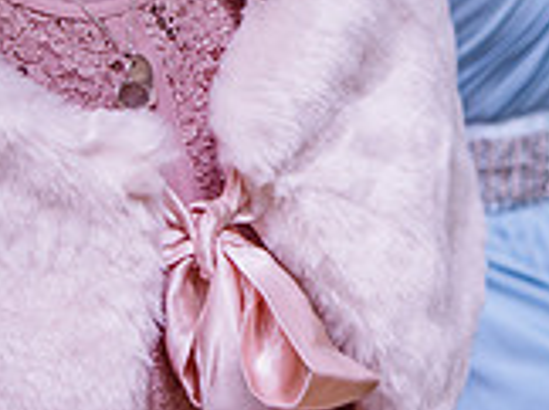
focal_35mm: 207
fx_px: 3278
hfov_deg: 9.6
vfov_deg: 7.0
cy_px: -232
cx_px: 302
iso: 320
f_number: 3.5
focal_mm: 60
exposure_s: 1/320
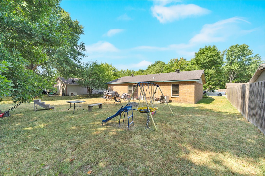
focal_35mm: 14
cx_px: 132
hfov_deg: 104.3
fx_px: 103
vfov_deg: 81.2
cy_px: 88
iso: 250
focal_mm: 14
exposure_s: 1/640
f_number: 2.8
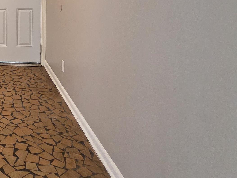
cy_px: -16
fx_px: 260
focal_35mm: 38
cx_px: -51
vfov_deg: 33.1
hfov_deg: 36.8
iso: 500
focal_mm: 2.2
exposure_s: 1/60
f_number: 2.2
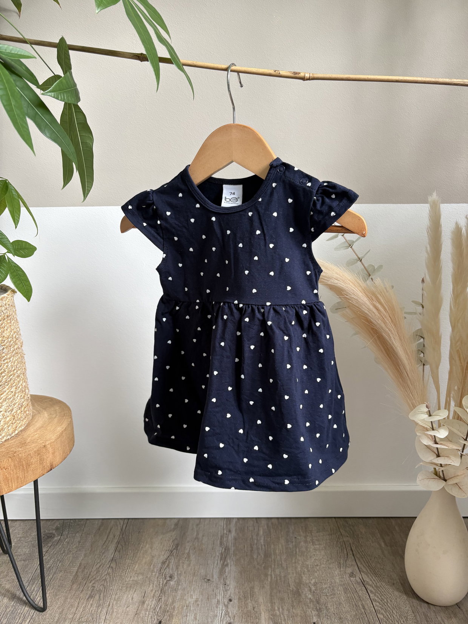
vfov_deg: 67.3
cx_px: 234
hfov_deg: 53.1
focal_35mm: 26
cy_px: 312
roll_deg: +0.4
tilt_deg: -10.1
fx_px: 469
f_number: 1.6
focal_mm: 5.96
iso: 125
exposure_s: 1/107
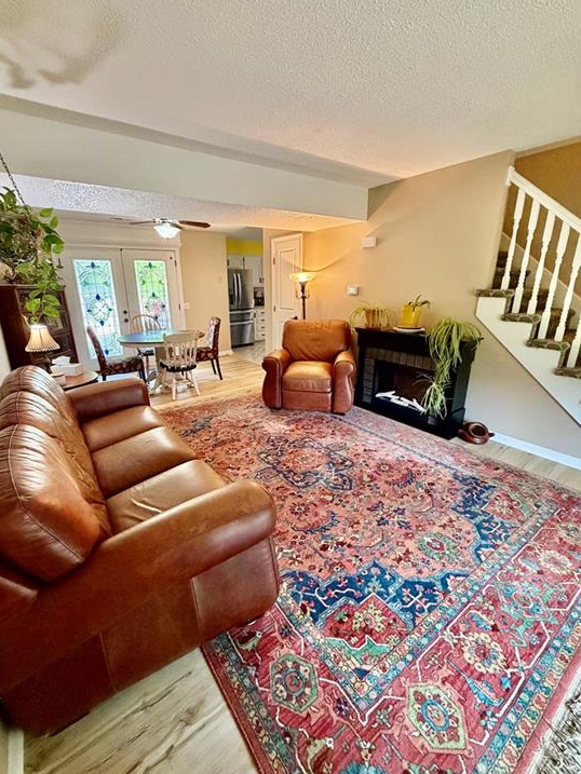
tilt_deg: -16.8
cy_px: 385
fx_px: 336
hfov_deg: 81.7
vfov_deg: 98.2
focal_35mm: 15
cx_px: 273
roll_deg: +0.2
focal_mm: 2.22
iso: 400
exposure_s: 1/60
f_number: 2.2
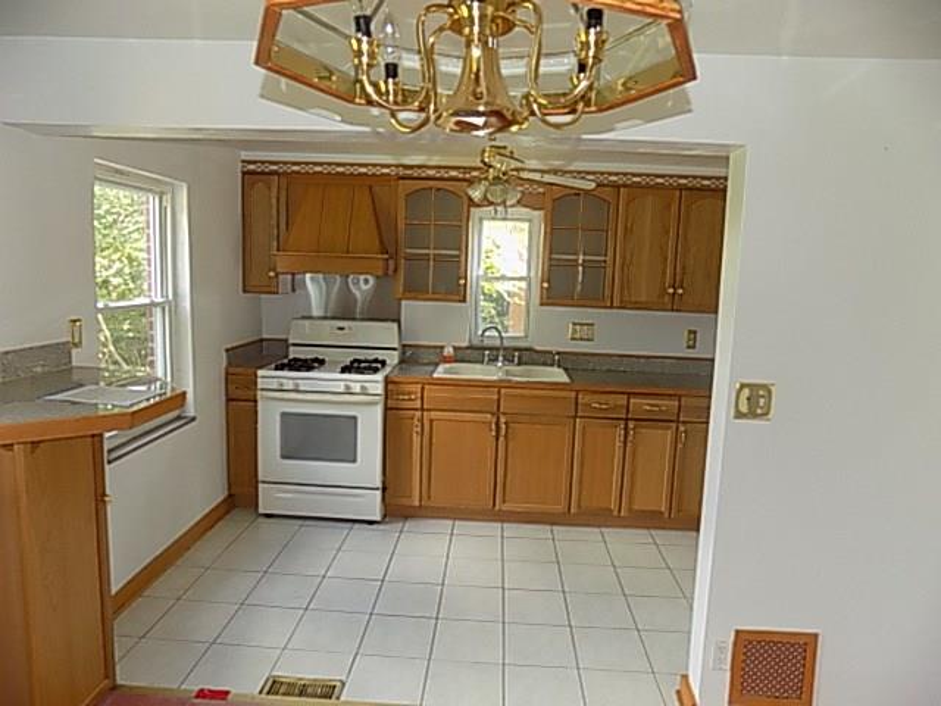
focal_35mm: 23
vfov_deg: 58.9
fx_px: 625
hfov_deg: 73.9
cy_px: 353
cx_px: 470
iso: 125
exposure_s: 1/30
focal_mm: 4
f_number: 3.1
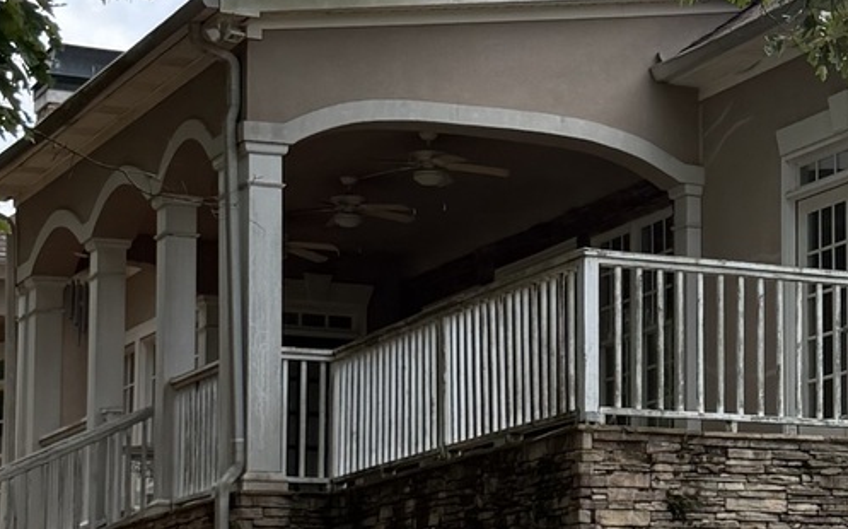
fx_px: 2726
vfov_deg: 11.1
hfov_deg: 17.0
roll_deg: +0.3
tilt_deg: +7.6
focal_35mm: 118
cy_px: 372
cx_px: 967
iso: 100
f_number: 1.78
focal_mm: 6.76
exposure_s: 1/2907
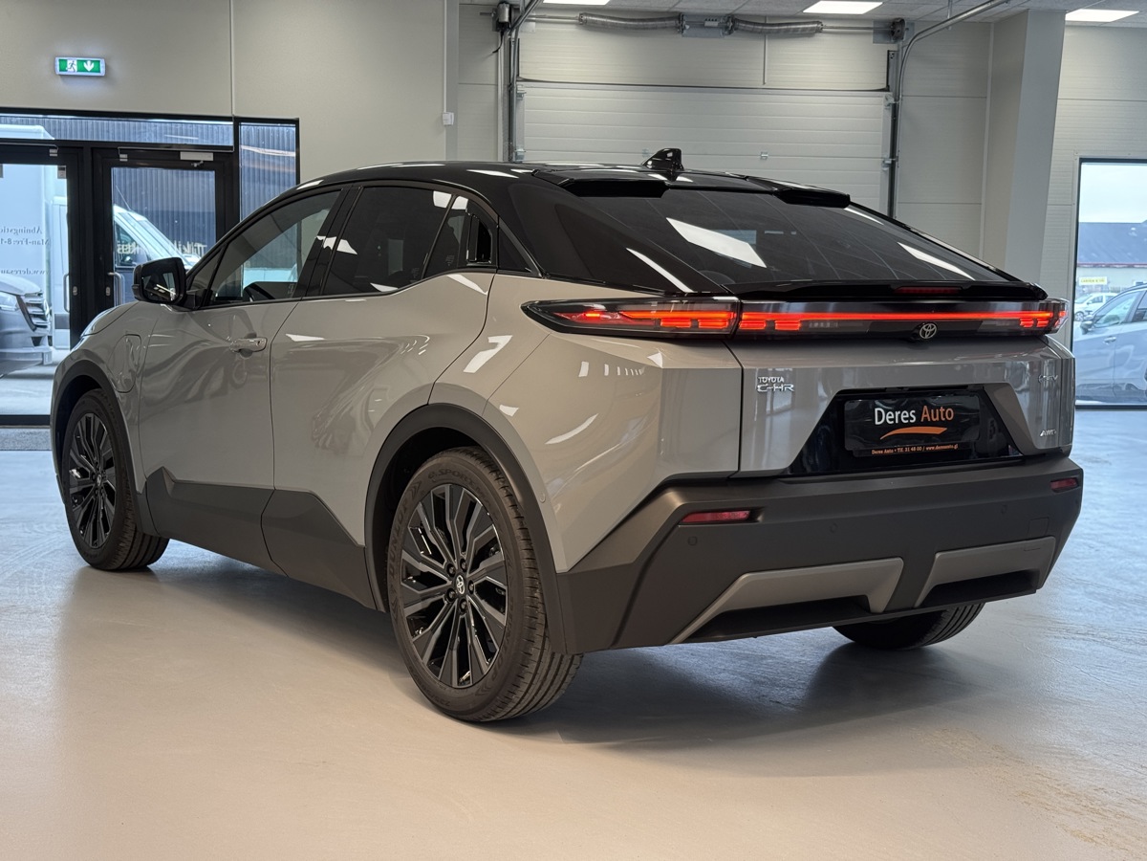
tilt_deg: -5.0
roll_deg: -0.4
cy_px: 430
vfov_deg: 30.3
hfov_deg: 39.7
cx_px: 574
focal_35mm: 48
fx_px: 1590
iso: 80
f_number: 1.78
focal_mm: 6.76
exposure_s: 1/121
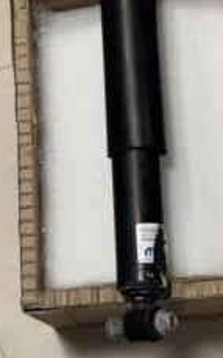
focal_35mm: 89
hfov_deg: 14.6
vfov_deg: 23.3
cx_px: 148
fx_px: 866
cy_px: 159
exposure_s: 1/50
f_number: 1.78
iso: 125
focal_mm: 6.76
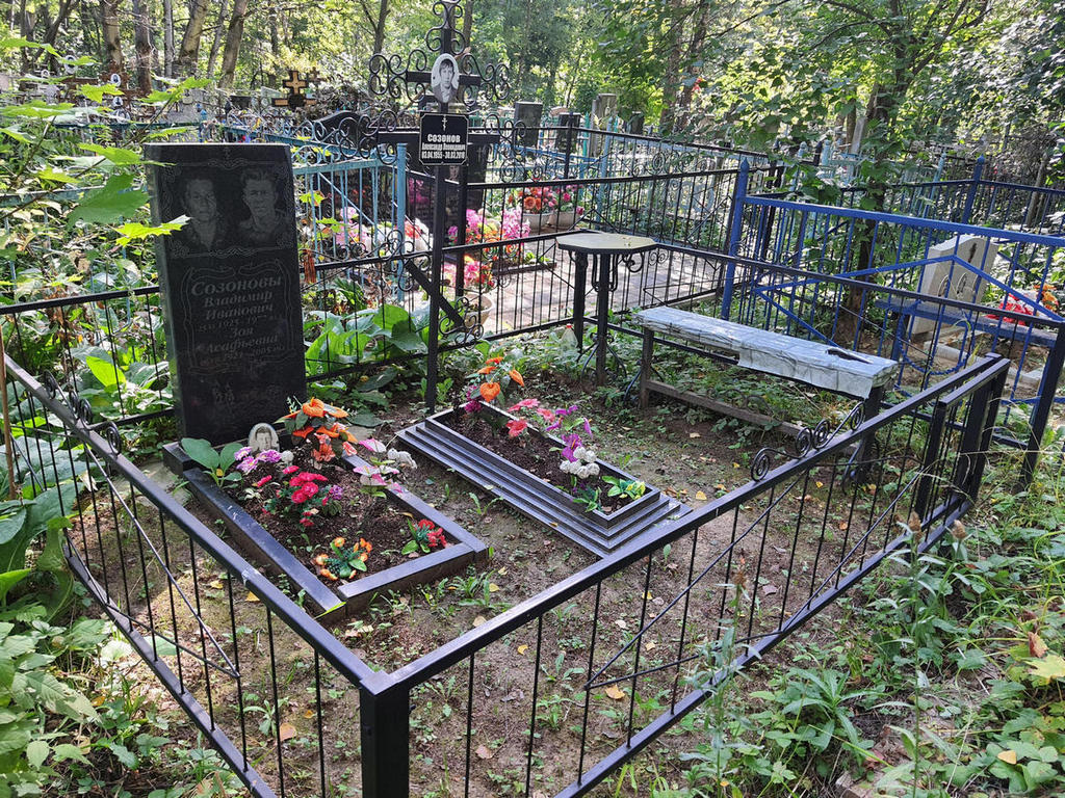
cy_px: 399
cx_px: 532
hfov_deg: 67.3
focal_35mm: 26
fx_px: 800
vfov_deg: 53.1
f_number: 1.7
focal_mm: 4.32
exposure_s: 1/100
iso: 64
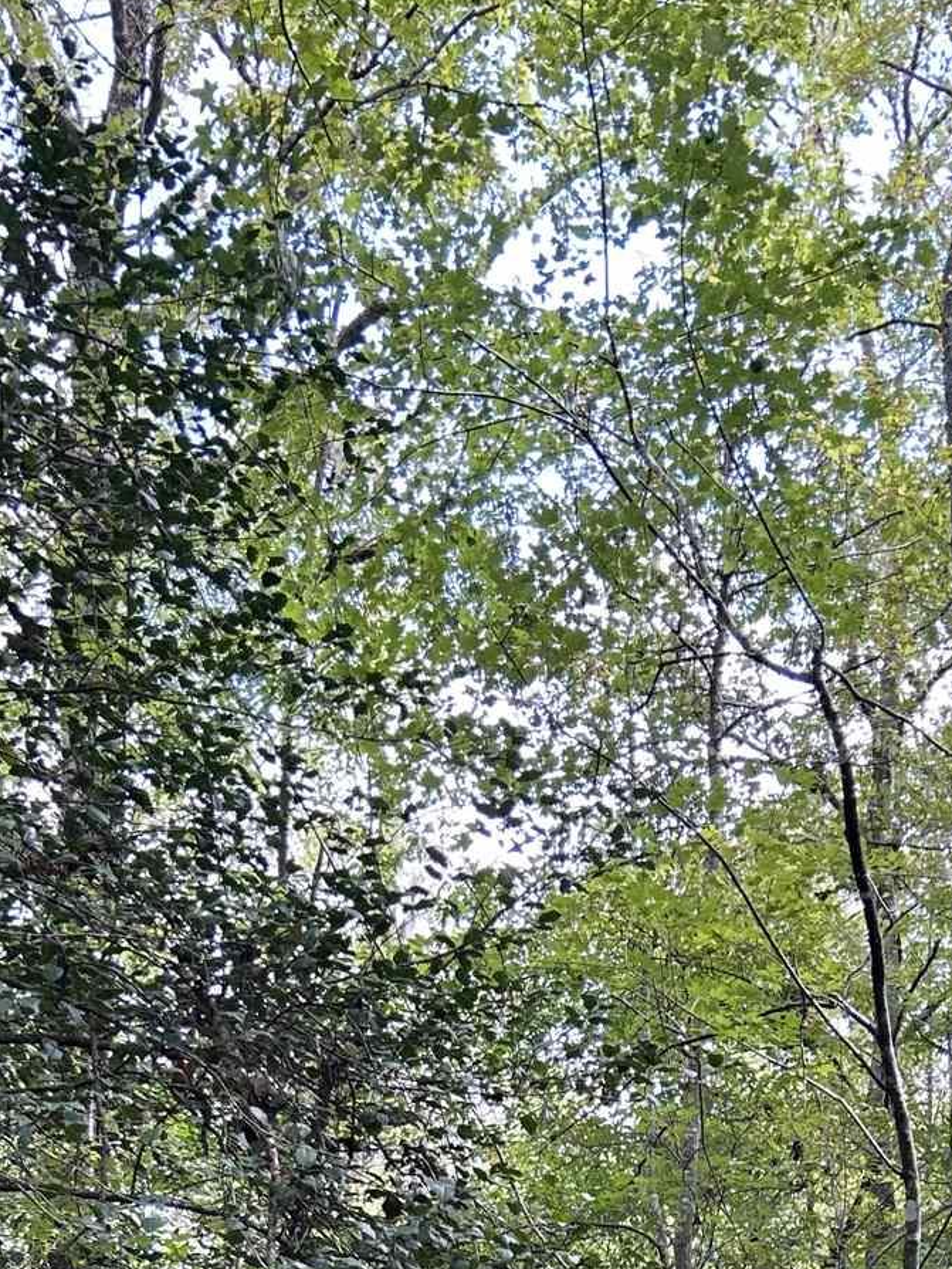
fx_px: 2456
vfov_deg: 25.2
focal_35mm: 67
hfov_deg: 21.8
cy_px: 1624
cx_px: 701
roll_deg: -1.1
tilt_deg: +4.9
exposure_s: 1/132
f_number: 1.5
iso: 32
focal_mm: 5.7
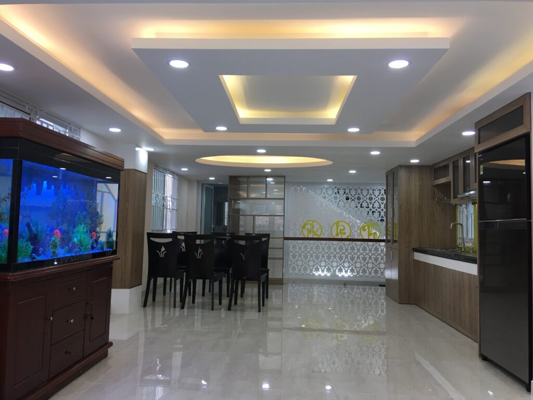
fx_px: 447
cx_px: 266
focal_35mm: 29
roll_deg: -1.6
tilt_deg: +2.9
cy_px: 200
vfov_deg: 48.2
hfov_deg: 61.7
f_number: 2.2
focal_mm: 4.15
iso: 32
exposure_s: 1/33
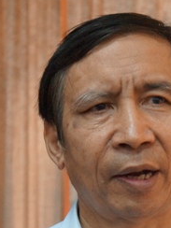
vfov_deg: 15.0
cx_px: 110
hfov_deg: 11.4
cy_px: 193
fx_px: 858
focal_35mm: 130
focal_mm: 35
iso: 3200
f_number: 4.5
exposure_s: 1/160
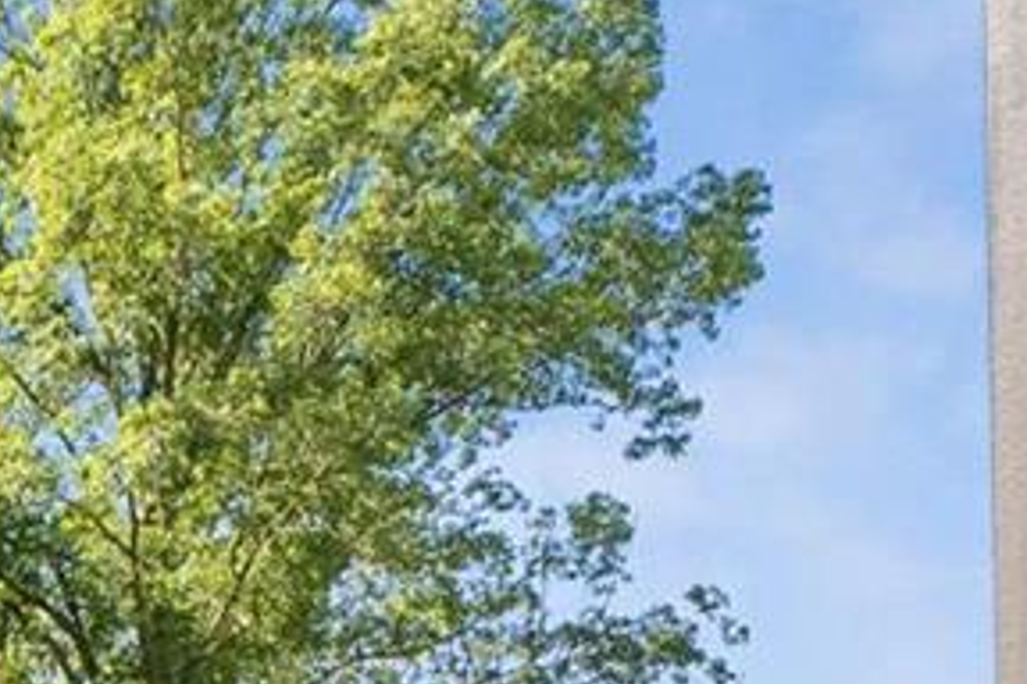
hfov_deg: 19.8
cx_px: -510
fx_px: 2539
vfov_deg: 12.8
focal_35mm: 89
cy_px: 1486
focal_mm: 8
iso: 400
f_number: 8
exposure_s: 1/200
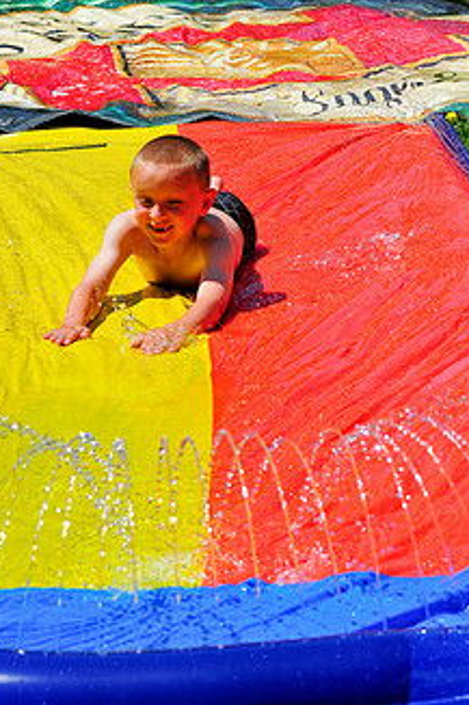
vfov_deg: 14.2
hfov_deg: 9.5
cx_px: 193
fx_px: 2836
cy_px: 344
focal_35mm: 145
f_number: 7.1
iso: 200
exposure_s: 1/800
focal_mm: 70
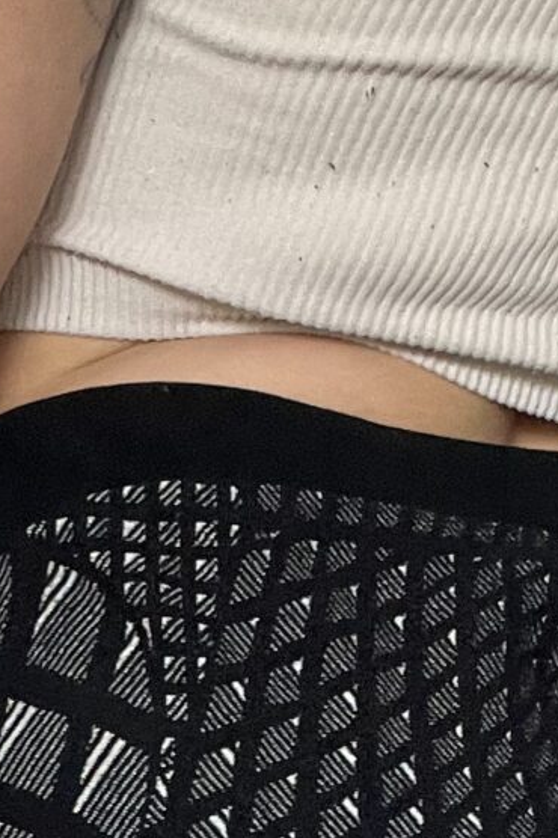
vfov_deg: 16.6
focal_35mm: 115
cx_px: 314
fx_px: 2677
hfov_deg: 11.9
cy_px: 1151
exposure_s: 1/60
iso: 160
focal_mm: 2.71
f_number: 2.2
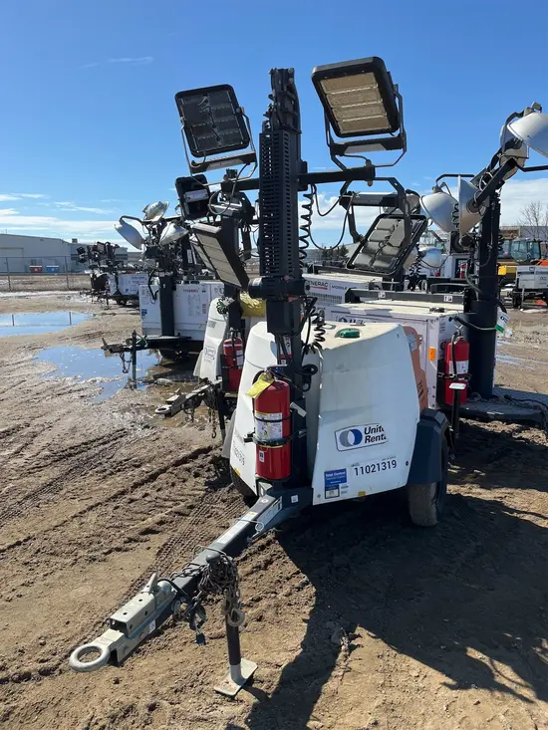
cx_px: 274
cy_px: 365
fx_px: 549
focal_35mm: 26
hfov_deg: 53.1
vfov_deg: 67.3
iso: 50
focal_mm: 5.1
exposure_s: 1/3521
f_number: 1.6
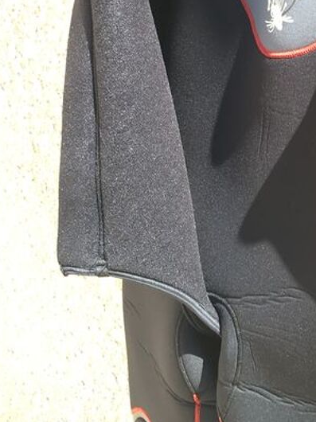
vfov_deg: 25.9
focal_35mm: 73
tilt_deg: -17.8
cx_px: 337
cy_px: 44
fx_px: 889
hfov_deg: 19.4
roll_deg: +1.2
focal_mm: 4.15
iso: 25
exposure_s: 1/129
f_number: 2.2
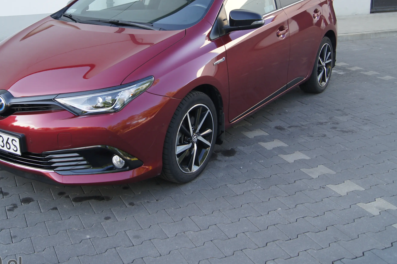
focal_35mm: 44
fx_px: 485
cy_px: 84
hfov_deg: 44.3
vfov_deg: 30.2
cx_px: 164
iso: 100
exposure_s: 1/60
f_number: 4.5
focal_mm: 20
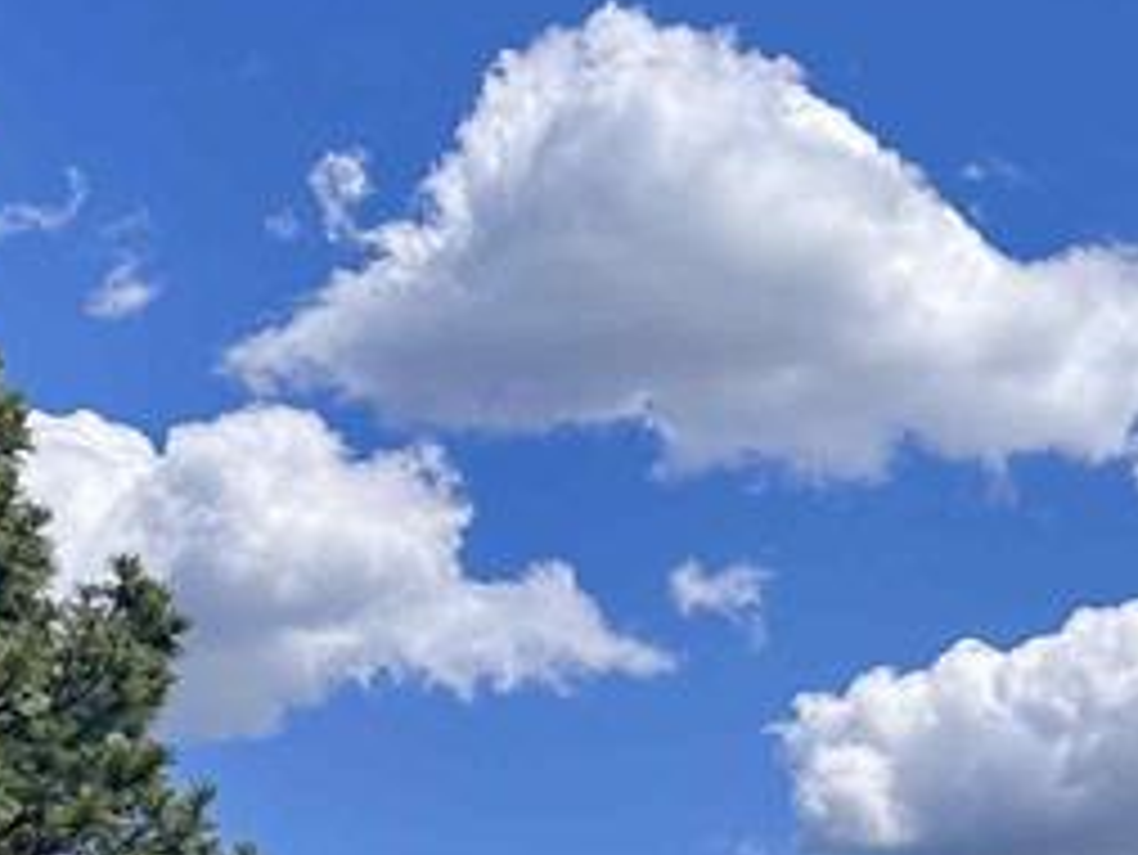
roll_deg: +0.6
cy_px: 1454
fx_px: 3190
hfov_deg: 19.4
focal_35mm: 97
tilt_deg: +0.8
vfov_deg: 13.9
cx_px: 1228
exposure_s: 1/8197
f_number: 1.78
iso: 80
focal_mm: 6.86
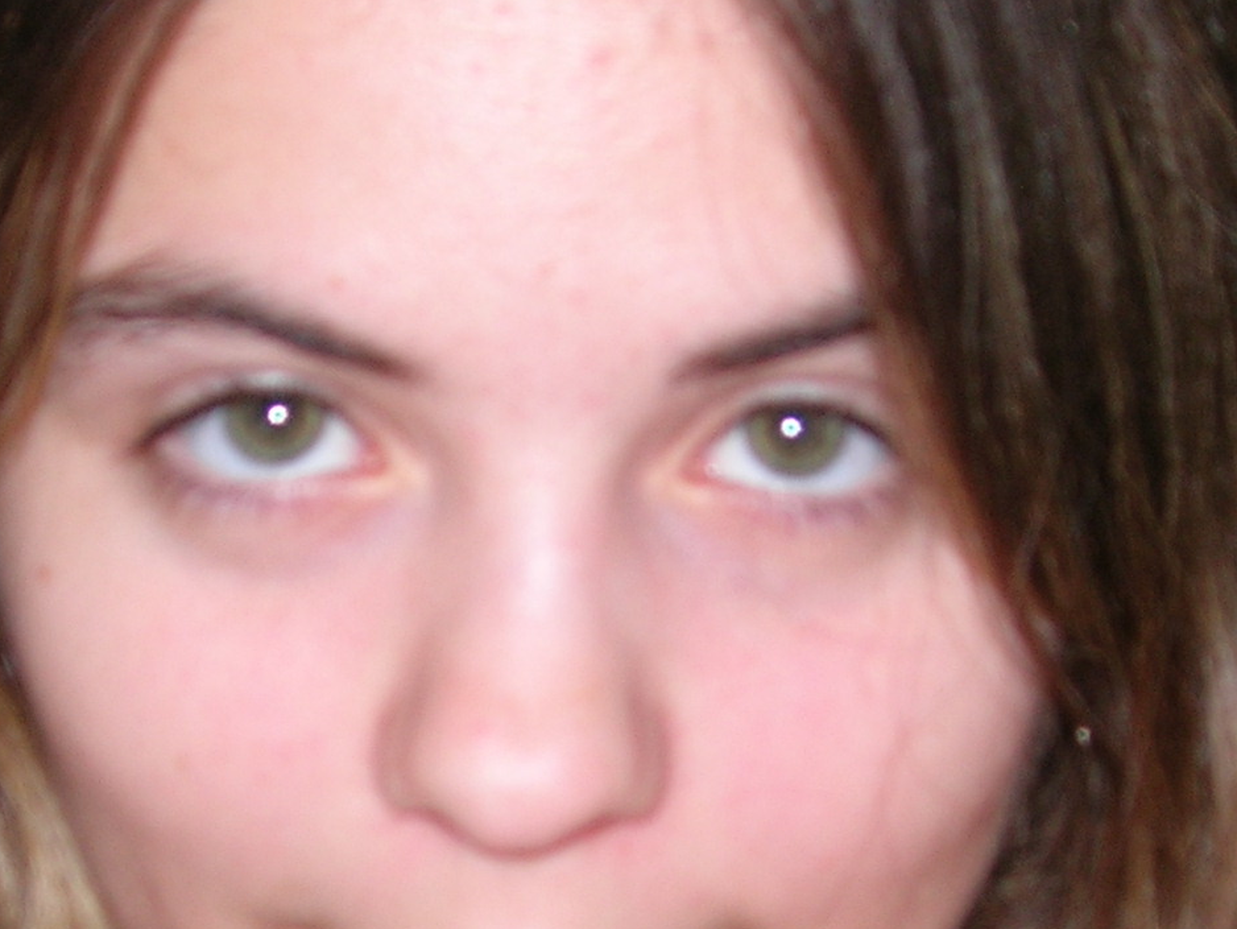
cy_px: 751
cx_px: 521
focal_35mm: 105
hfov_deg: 18.7
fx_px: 3753
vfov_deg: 14.0
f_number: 2.8
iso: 64
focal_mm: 7.8
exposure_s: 1/60.1
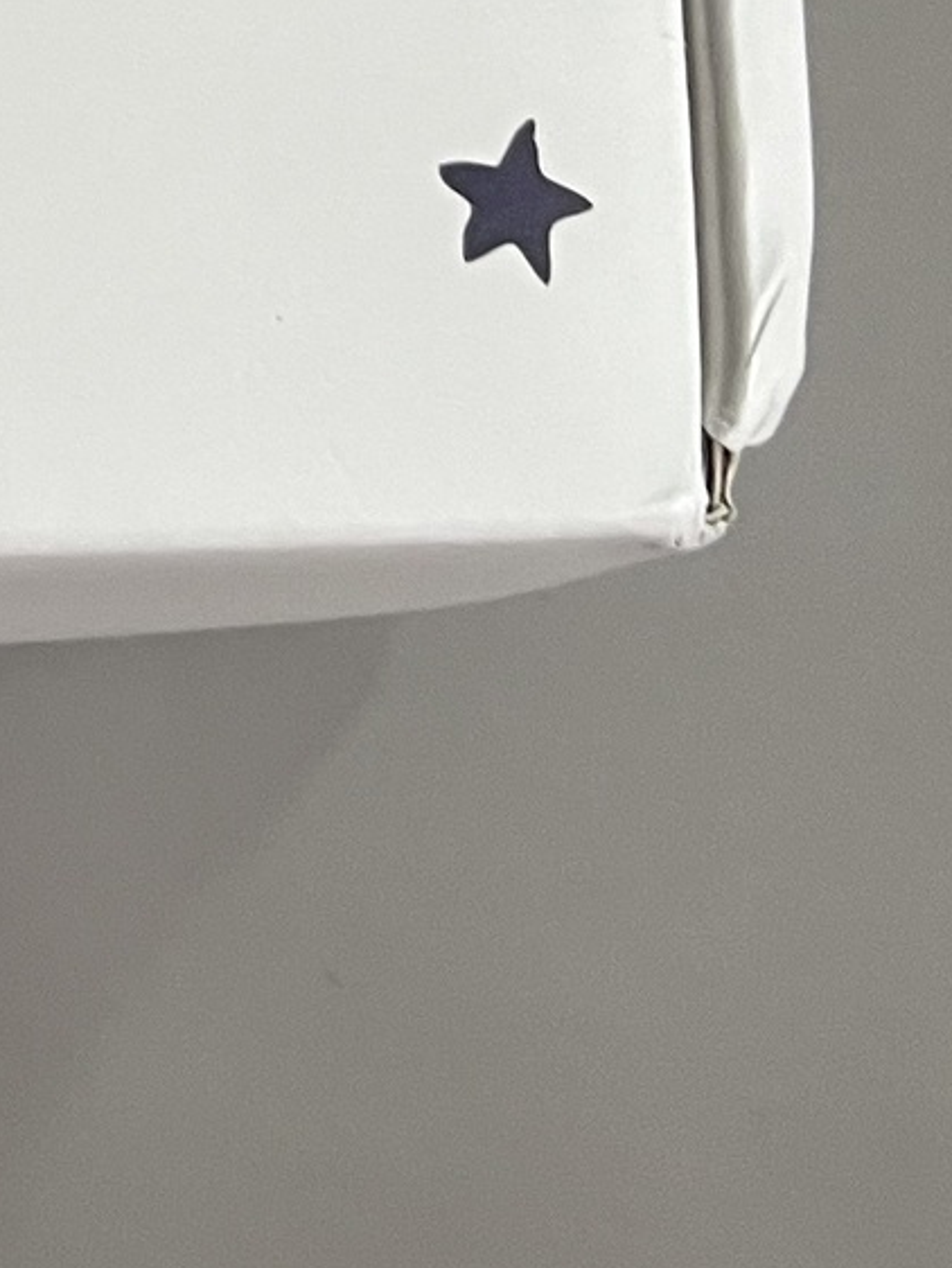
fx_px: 4067
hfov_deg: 11.7
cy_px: -814
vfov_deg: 15.8
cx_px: -1054
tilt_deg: -85.7
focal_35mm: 111
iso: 125
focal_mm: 5.7
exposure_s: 1/50
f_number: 1.5
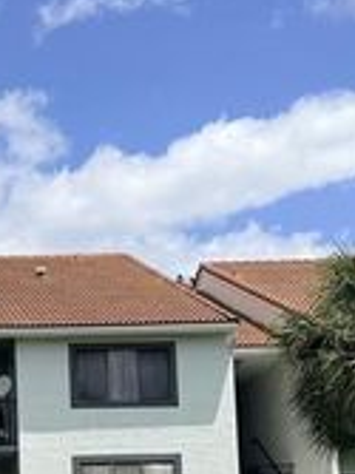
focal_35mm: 96
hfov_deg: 14.7
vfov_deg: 20.0
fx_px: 1314
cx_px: -99
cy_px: 430
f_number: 1.78
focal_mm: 6.76
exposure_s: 1/6711
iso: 80
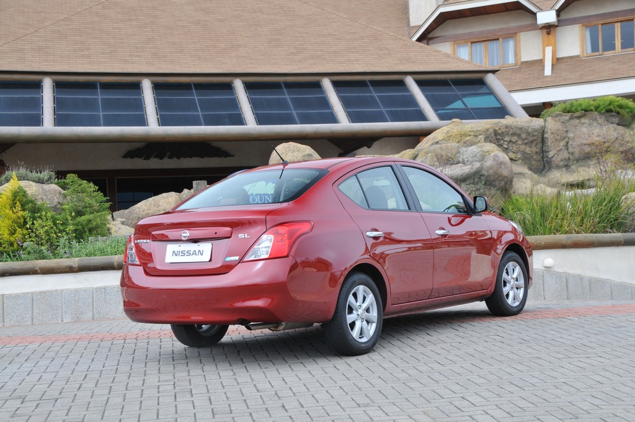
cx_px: 318
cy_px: 211
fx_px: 1057
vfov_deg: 22.6
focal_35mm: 60
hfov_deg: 33.4
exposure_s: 1/125
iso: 400
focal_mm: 40
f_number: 8
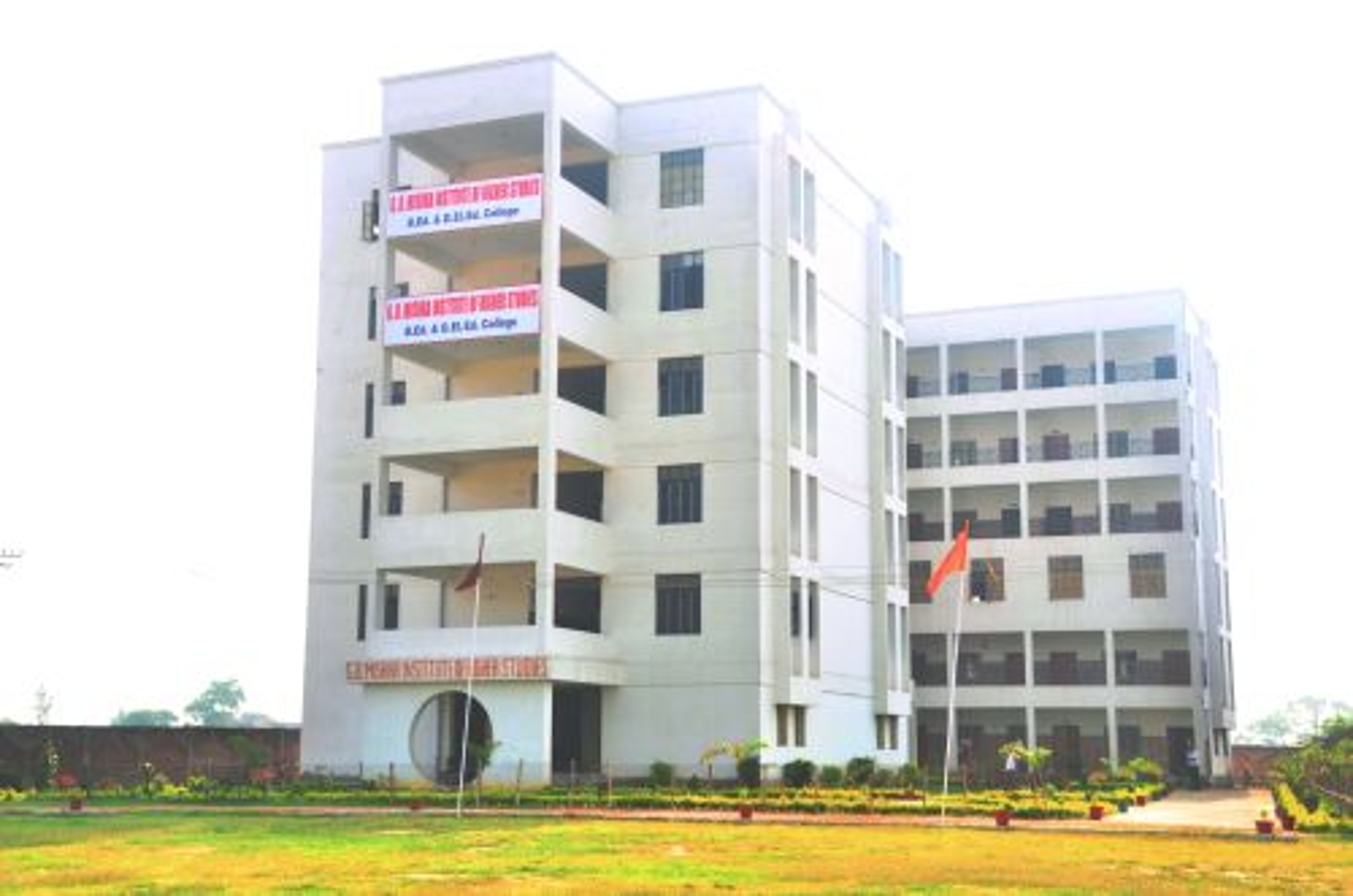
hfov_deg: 41.2
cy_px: 448
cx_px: 676
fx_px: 1800
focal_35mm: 48
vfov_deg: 27.9
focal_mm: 32
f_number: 11
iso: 200
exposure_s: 1/125
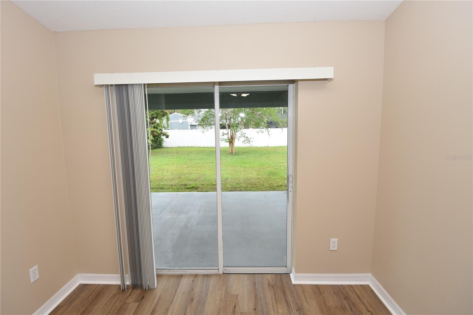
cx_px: 236
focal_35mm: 15
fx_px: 197
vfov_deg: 77.3
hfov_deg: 100.4
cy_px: 158
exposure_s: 1/100
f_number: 5
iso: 200
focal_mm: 10
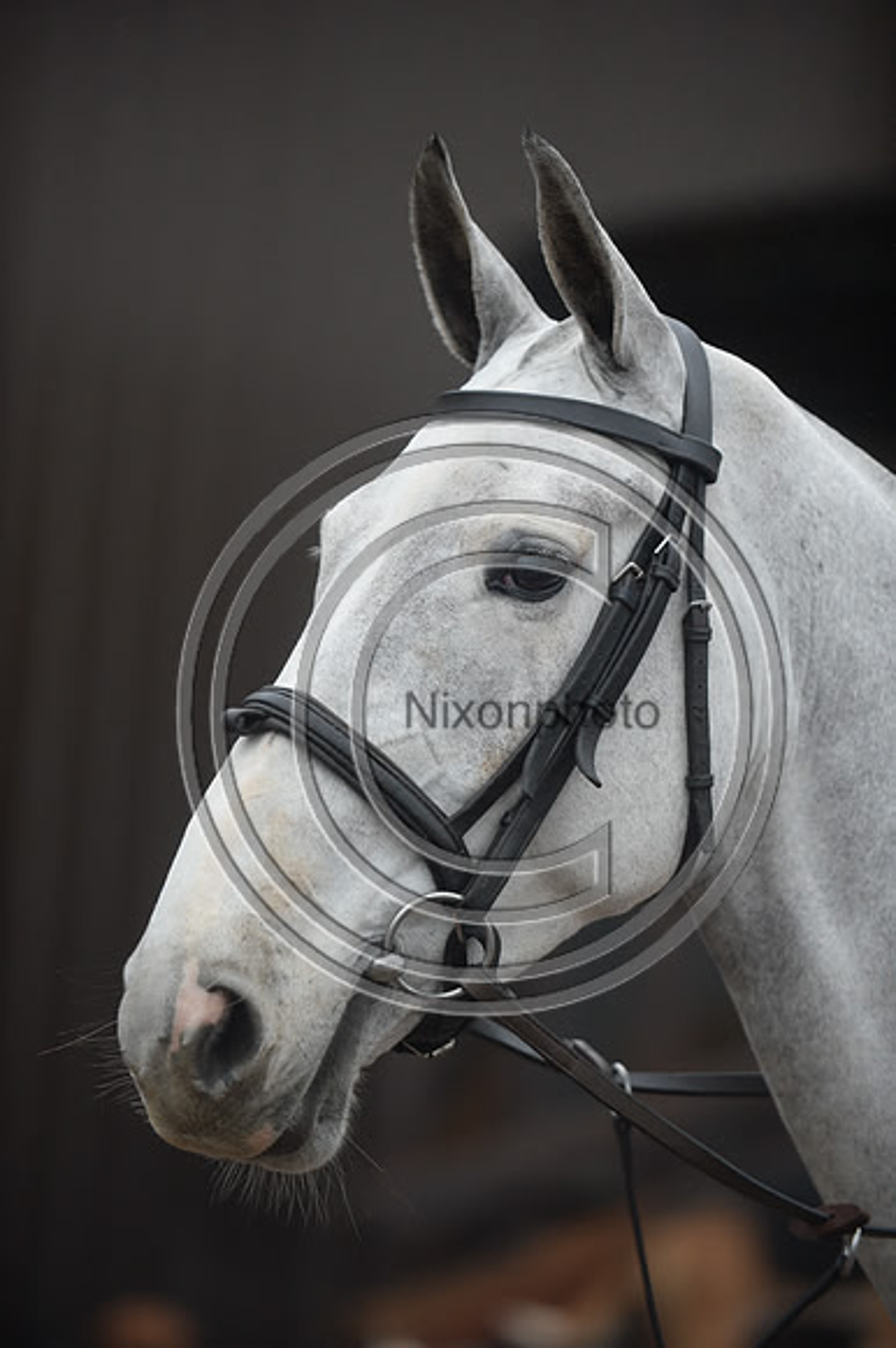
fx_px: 7101
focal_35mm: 190
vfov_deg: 10.8
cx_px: 448
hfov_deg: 7.2
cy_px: 674
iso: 1600
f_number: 2.8
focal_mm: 190
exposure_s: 1/800
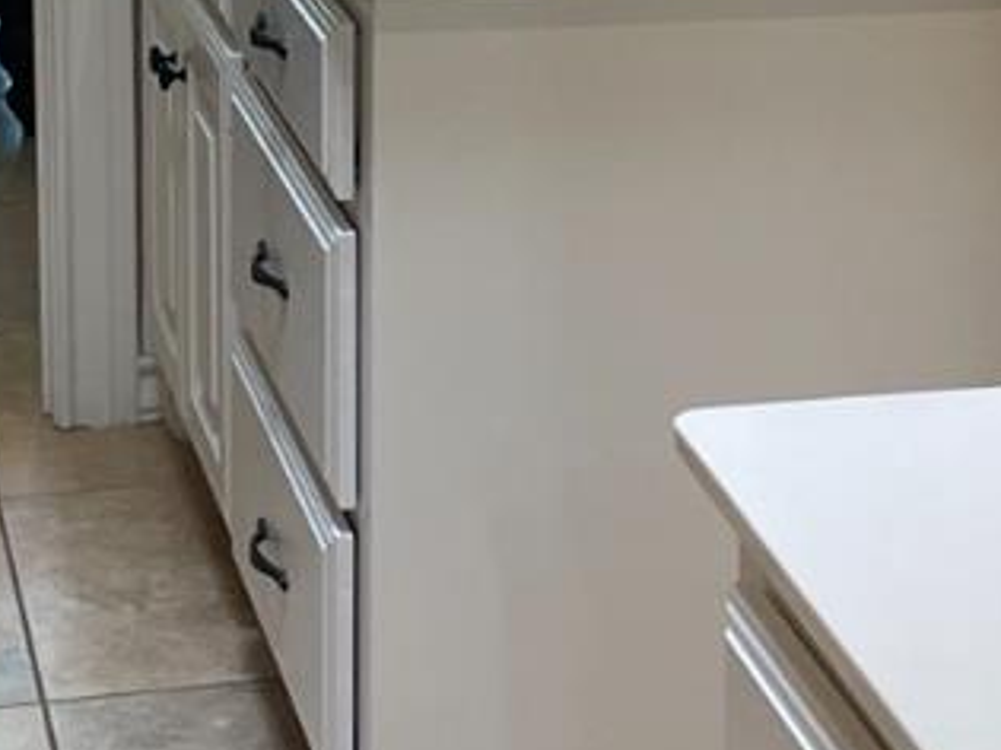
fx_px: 3584
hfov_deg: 15.9
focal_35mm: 124
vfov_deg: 11.2
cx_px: 353
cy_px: -543
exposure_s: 1/120
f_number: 1.6
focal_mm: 4.2
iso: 80
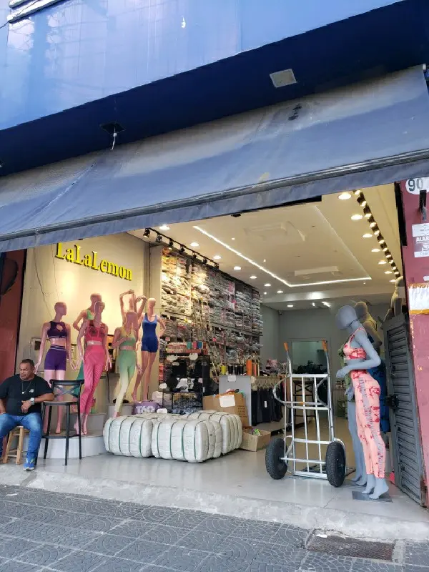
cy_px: 286
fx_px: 430
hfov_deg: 53.1
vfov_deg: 67.3
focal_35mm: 26
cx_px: 214
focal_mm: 4.3
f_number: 2.4
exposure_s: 1/60.2
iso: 64
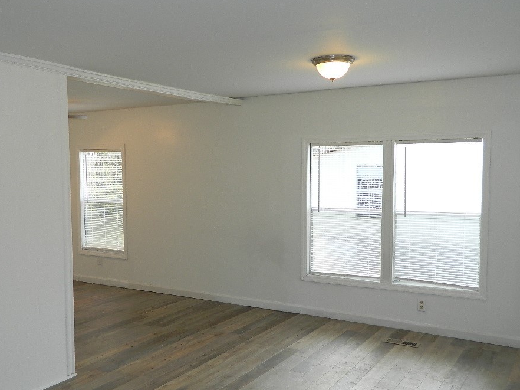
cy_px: 211
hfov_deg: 51.2
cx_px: 219
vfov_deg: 39.6
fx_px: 541
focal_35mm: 36
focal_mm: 5.6
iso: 80
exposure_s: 1/40
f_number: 3.2
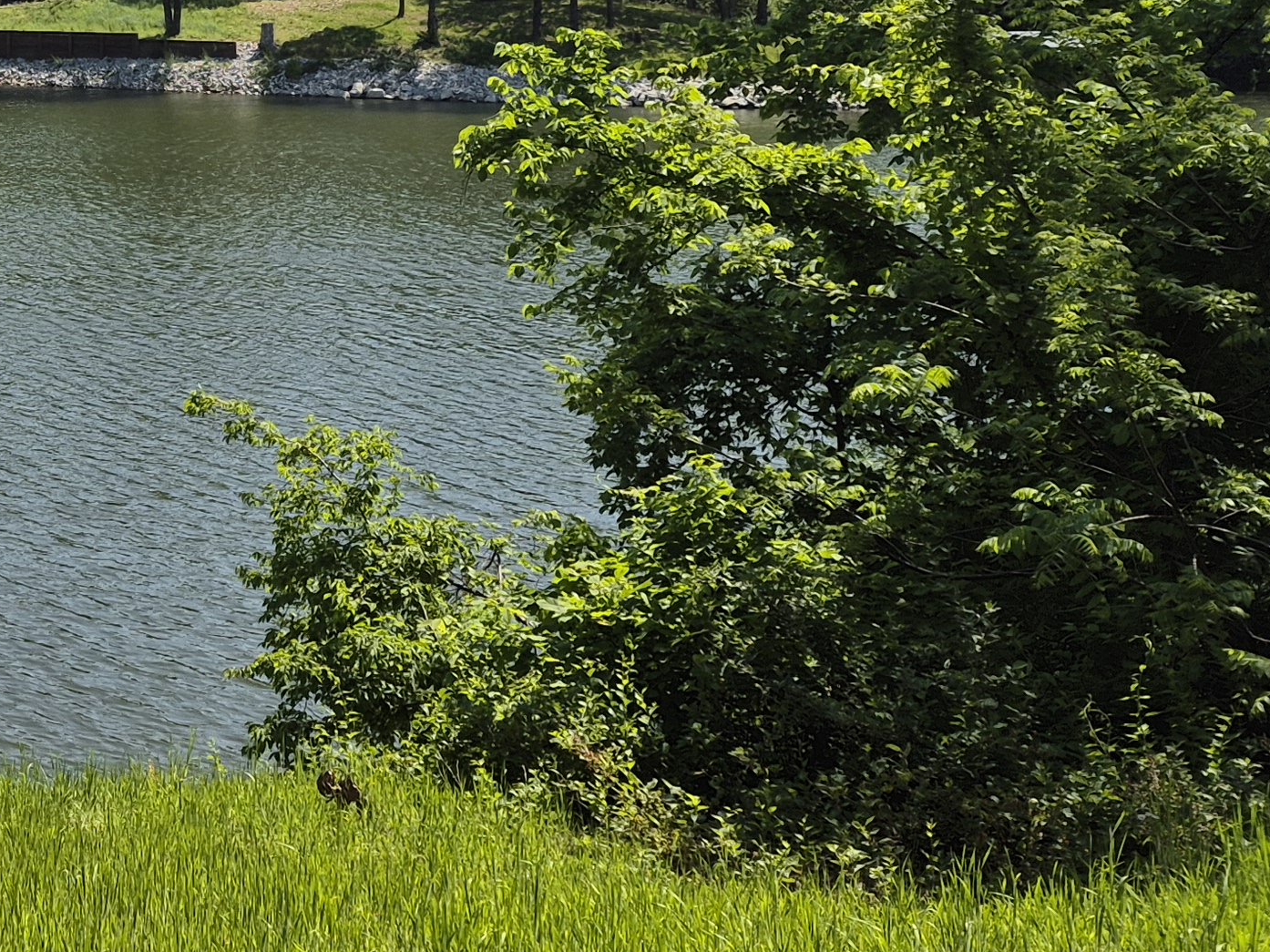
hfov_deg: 24.3
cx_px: -524
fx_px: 2421
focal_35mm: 66
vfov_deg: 21.1
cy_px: -93
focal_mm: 5.4
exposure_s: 1/2408
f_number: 1.8
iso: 25
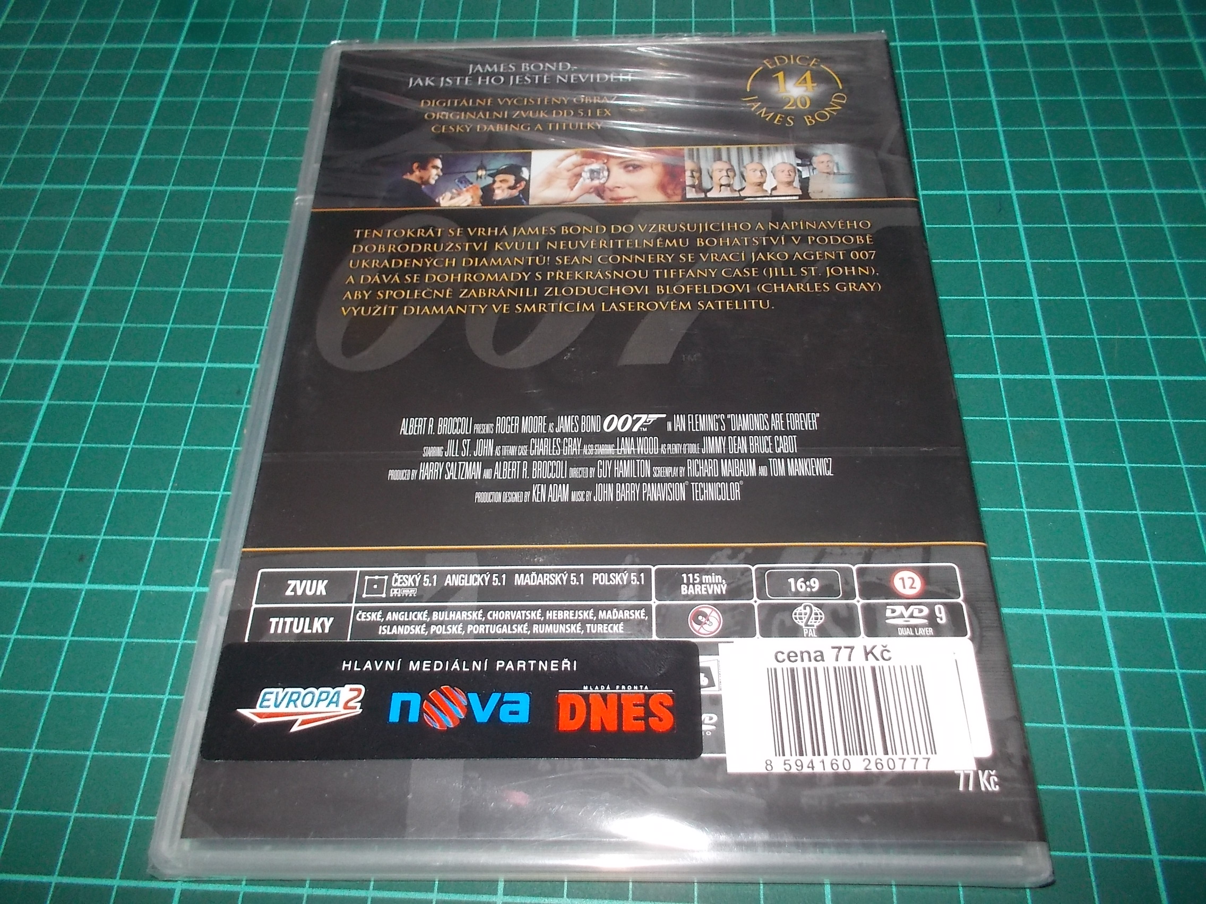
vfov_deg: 48.2
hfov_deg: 61.7
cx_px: 603
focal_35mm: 29
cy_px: 452
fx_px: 1010
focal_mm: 4.1
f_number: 3.3
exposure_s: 1/30
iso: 200
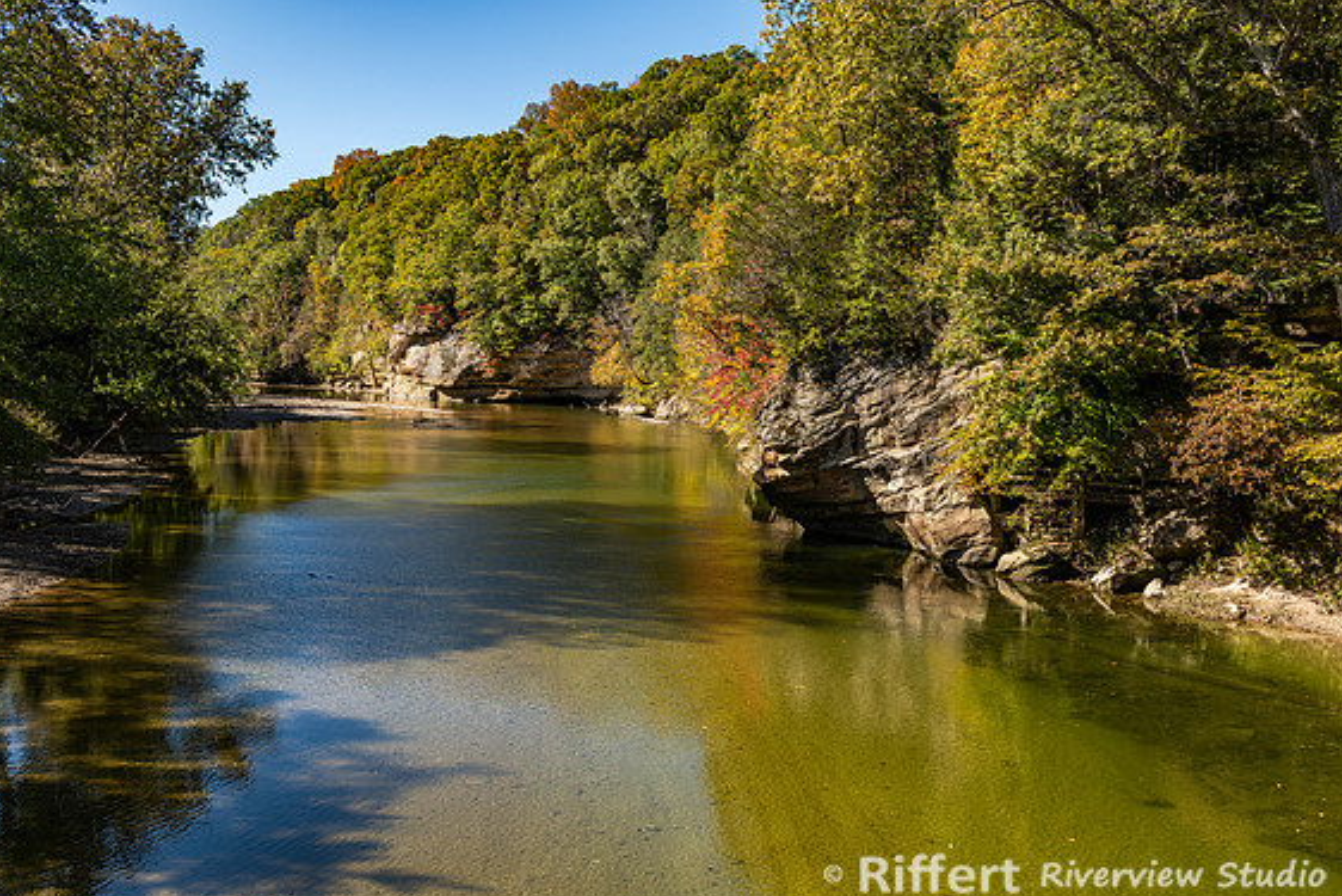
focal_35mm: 33
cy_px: 455
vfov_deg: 40.0
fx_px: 1230
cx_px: 664
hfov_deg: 57.2
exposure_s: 1/200
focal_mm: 32
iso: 140
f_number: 8
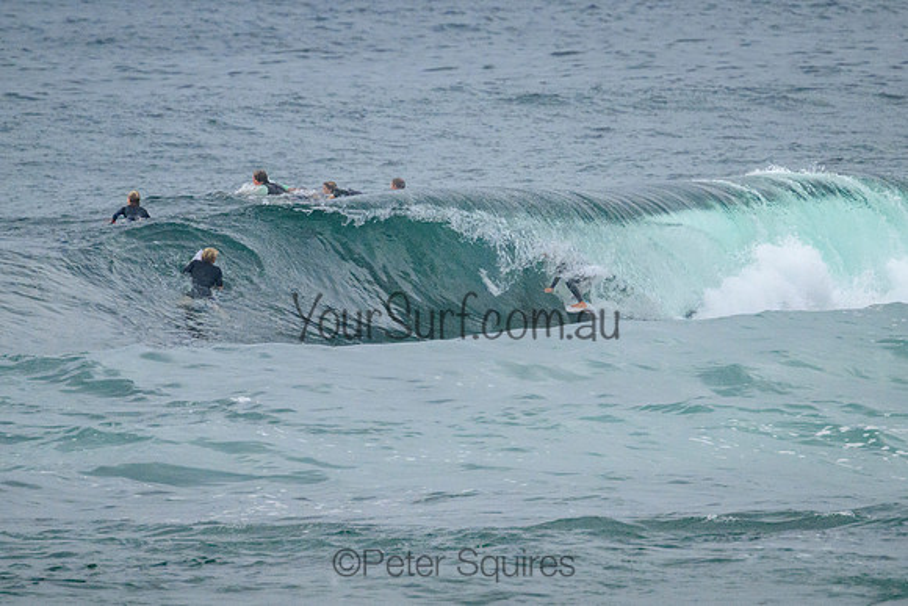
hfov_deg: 1.9
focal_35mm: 1100
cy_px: 253
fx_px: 27742
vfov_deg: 1.3
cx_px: 493
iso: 2000
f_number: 11
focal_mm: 800
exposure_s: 1/2000
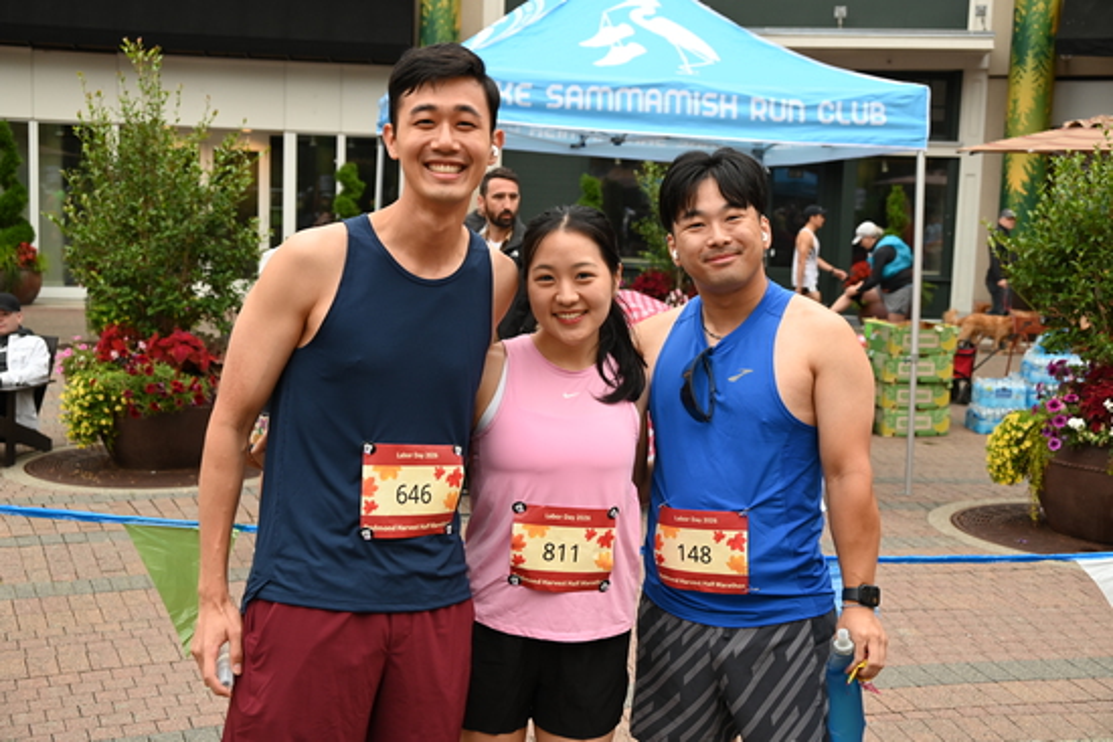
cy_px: 371
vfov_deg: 31.9
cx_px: 556
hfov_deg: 46.4
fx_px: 1299
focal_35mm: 42
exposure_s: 1/125
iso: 640
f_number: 5.3
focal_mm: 42
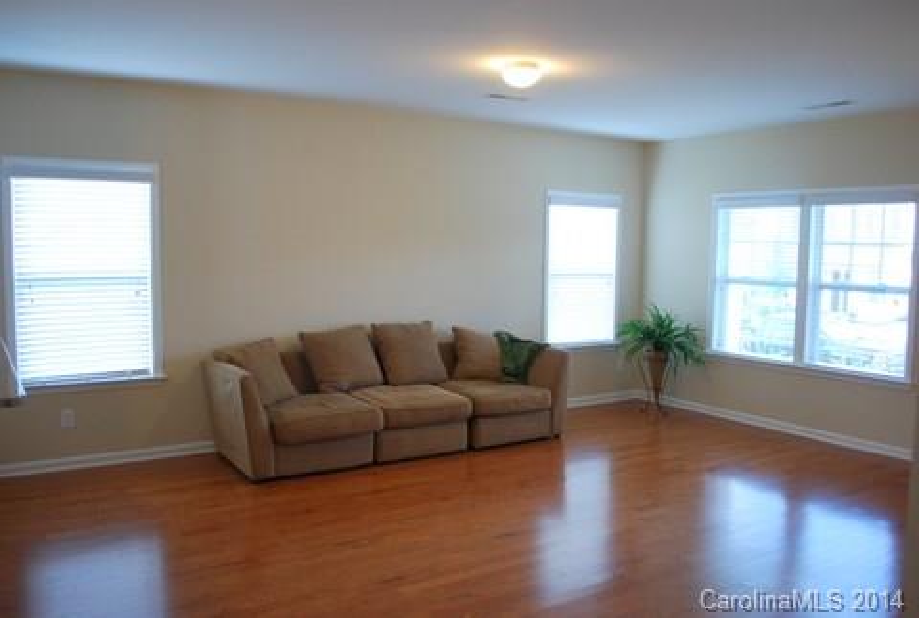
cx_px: 460
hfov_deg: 61.8
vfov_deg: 43.9
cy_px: 309
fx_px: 768
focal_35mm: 30
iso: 200
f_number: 3.8
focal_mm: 20
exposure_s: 1/25
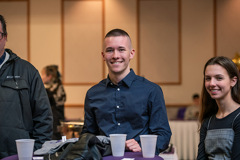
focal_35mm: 92
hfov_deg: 22.1
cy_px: 80
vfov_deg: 14.9
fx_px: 613
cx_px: 120
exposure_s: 1/160
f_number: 3.2
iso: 1600
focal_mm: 92
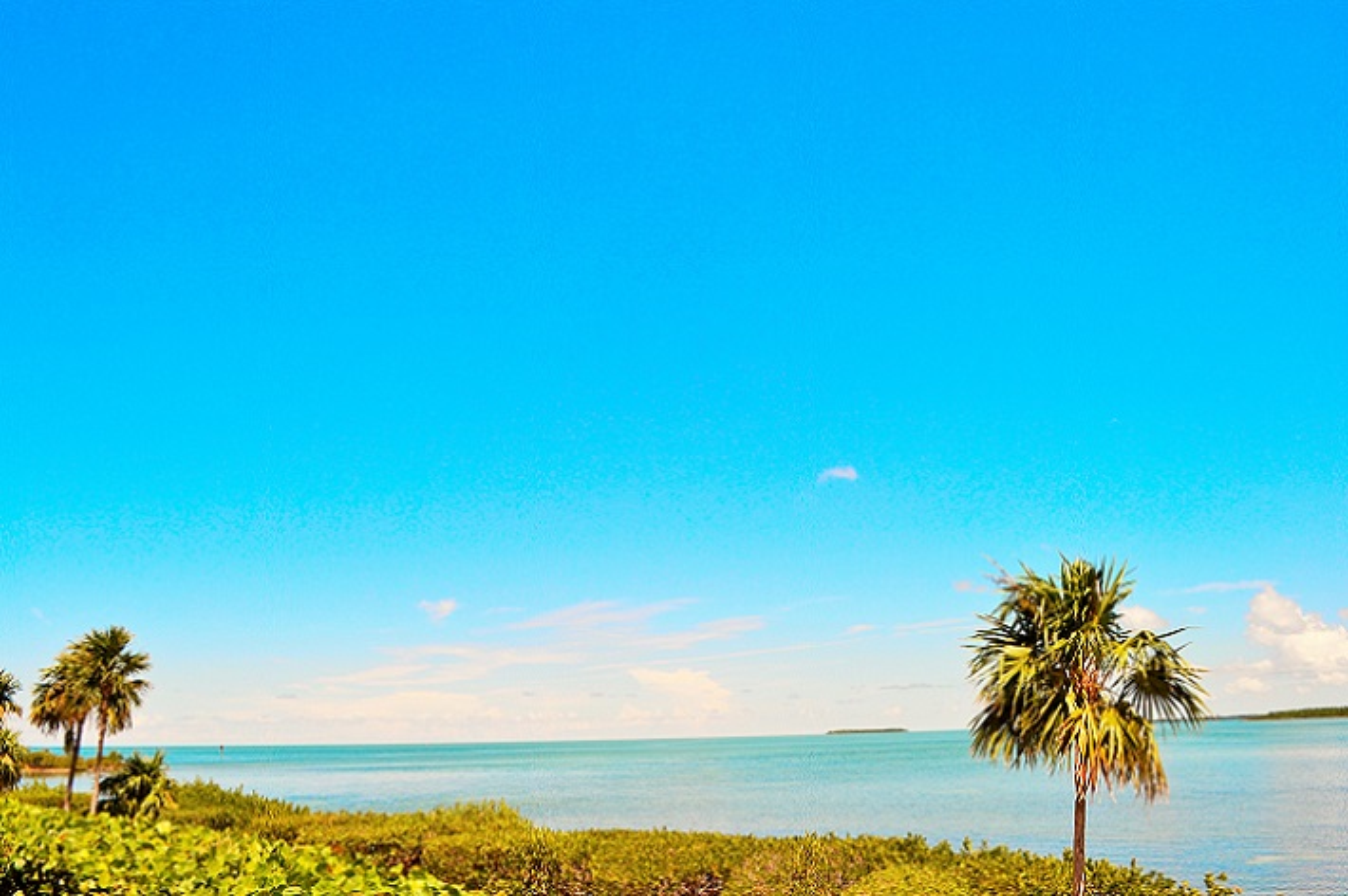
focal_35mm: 27
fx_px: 1010
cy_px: 448
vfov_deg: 47.8
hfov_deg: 67.4
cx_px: 674
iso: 100
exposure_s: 1/320
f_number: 9
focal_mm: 18
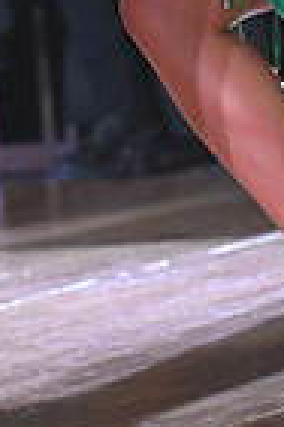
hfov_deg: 2.3
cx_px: 310
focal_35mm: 596
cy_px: -300
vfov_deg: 3.4
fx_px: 7052
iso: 6400
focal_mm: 145
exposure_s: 1/320
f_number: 4
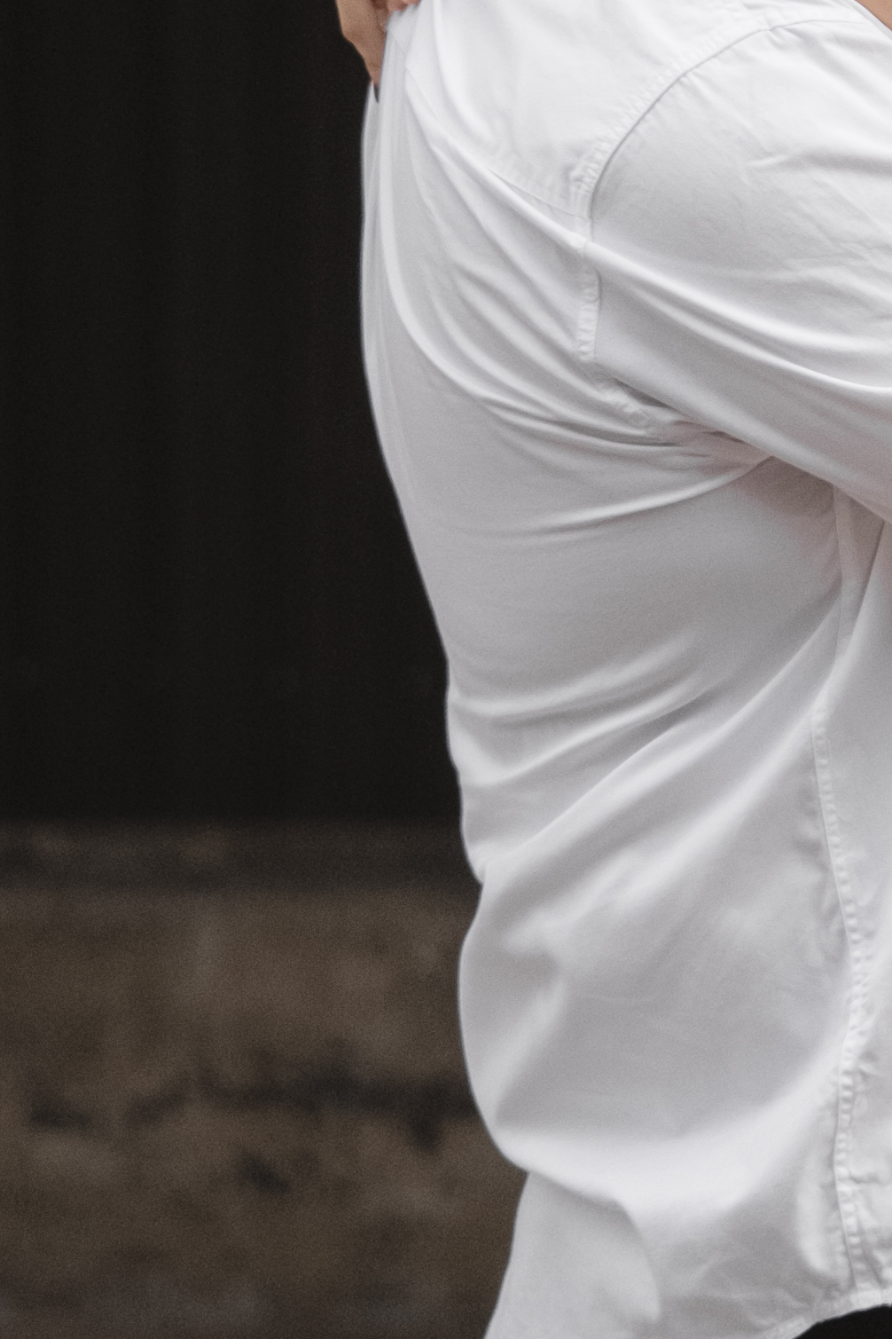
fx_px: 9514
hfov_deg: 5.3
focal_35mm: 256
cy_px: 319
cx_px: 1331
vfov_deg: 8.0
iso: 800
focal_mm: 33
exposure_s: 1/4000
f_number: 1.4
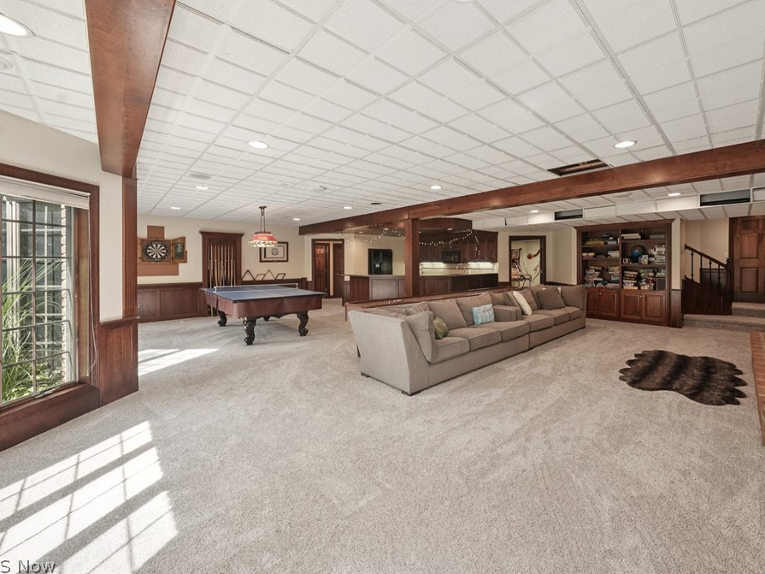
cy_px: 270
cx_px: 433
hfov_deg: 101.5
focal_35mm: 14
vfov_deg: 85.6
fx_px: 309
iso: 400
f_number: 8
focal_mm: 12
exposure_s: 1/15
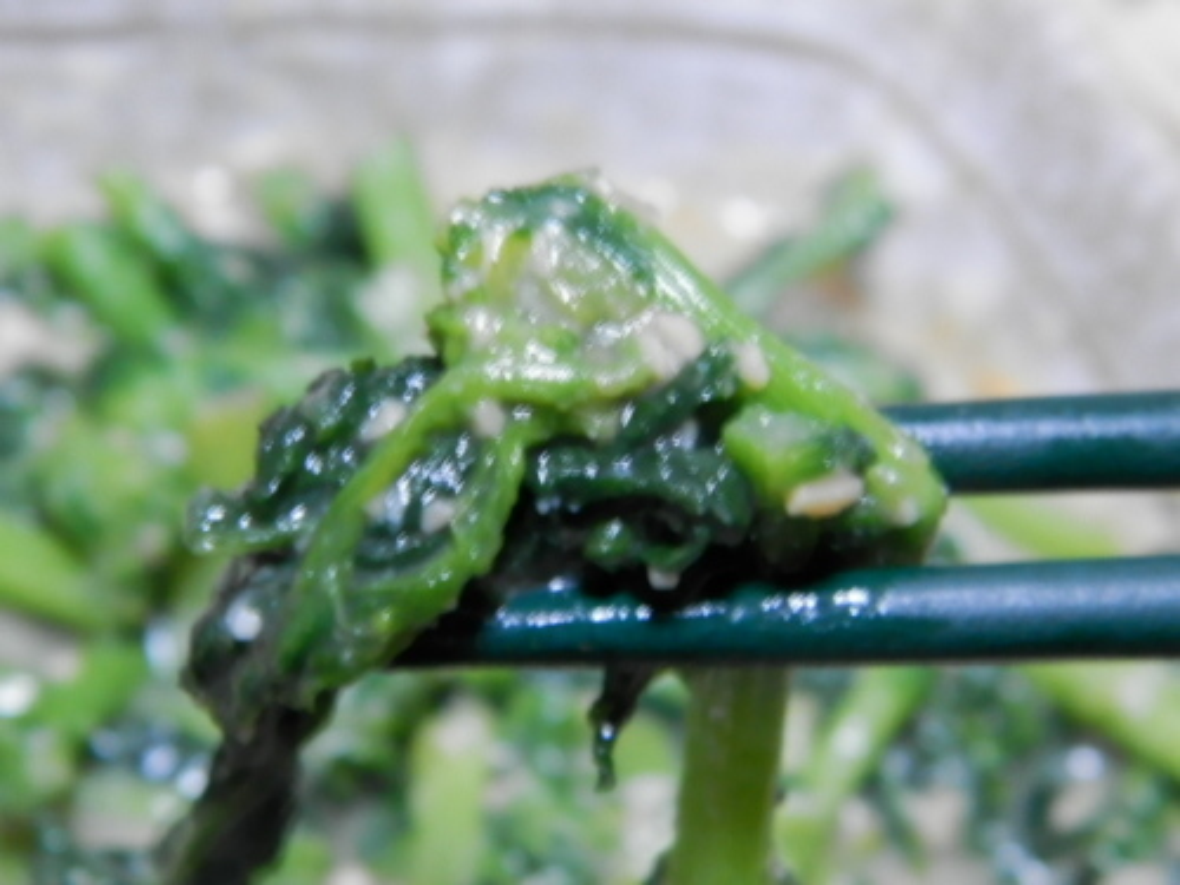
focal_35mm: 82
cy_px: 442
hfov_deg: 23.8
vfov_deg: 18.0
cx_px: 590
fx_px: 2795
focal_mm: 14.6
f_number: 4.2
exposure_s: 1/5
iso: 400
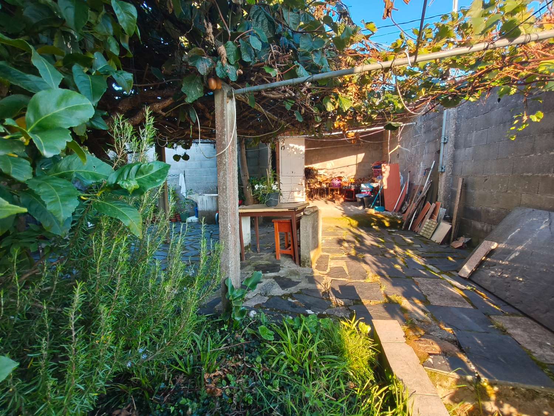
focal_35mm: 15
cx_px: 277
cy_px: 208
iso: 125
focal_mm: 1.67
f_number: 2.2
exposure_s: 1/50
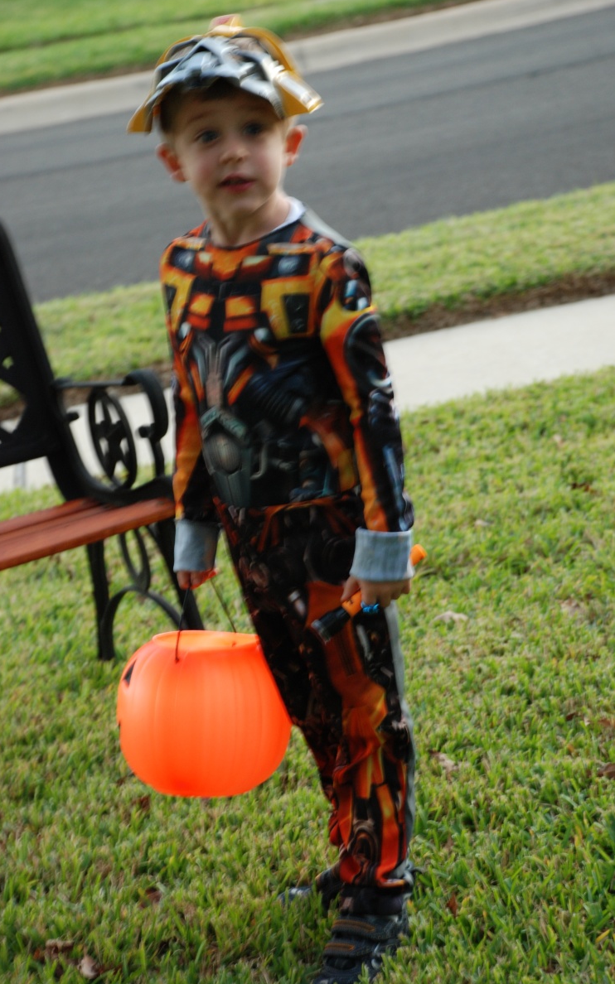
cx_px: 322
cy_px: 492
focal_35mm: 116
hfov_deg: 11.3
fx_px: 3099
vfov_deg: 18.1
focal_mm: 75
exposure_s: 1/30
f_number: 5.6
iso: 400
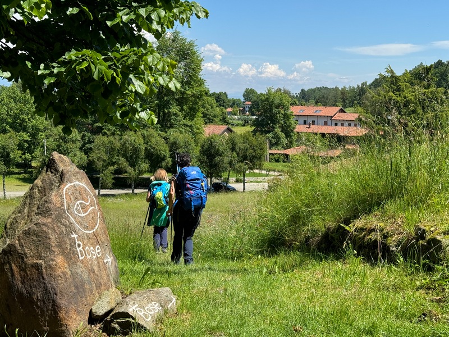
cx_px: 224
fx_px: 623
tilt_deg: -6.3
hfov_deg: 39.7
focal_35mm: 48
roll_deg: -1.3
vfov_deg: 30.3
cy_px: 168
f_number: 1.78
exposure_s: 1/2717
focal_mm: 6.76
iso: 64
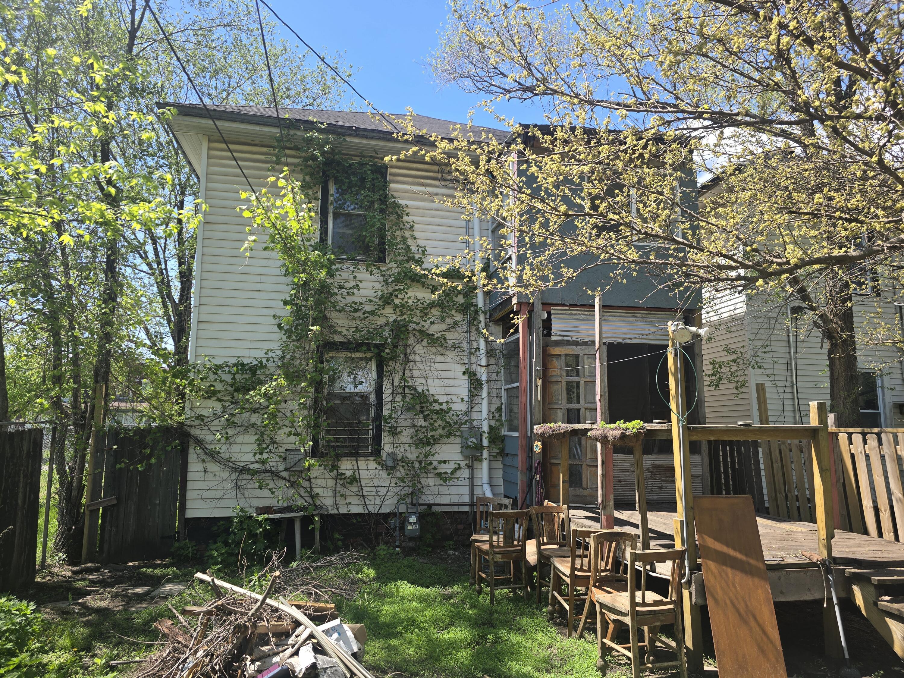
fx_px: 601
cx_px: 452
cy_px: 339
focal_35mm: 23
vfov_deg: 58.9
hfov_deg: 73.9
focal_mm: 6.3
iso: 12
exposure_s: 1/288
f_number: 1.7
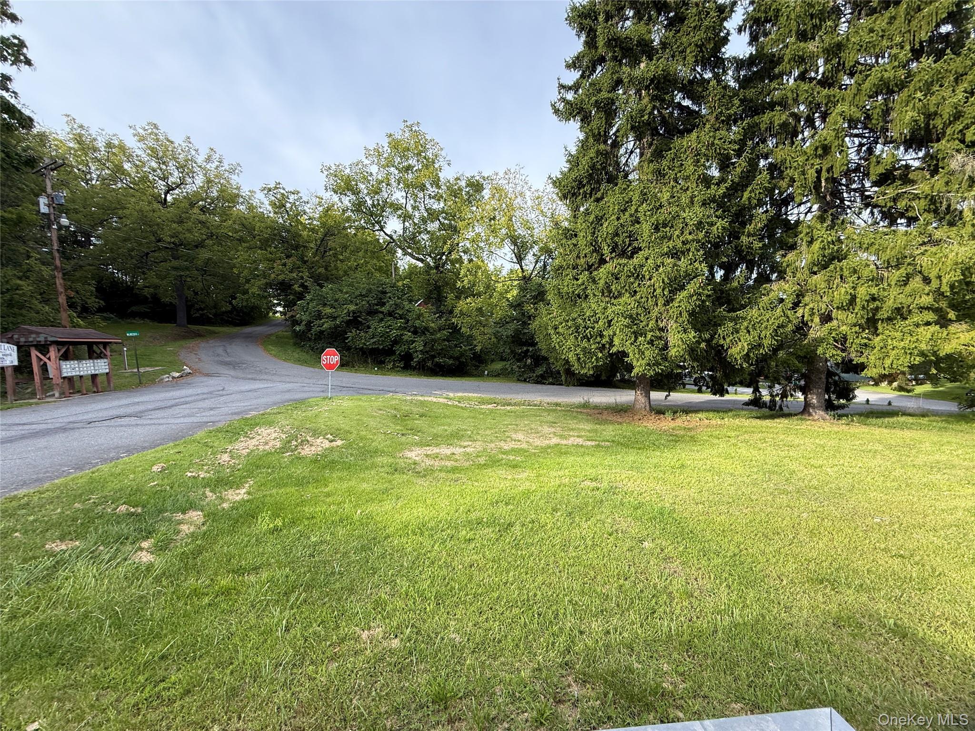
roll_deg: +3.0
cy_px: 366
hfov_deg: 102.1
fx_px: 394
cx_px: 488
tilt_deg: -3.8
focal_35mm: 14
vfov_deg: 85.7
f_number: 2.2
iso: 50
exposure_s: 1/336
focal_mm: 2.22
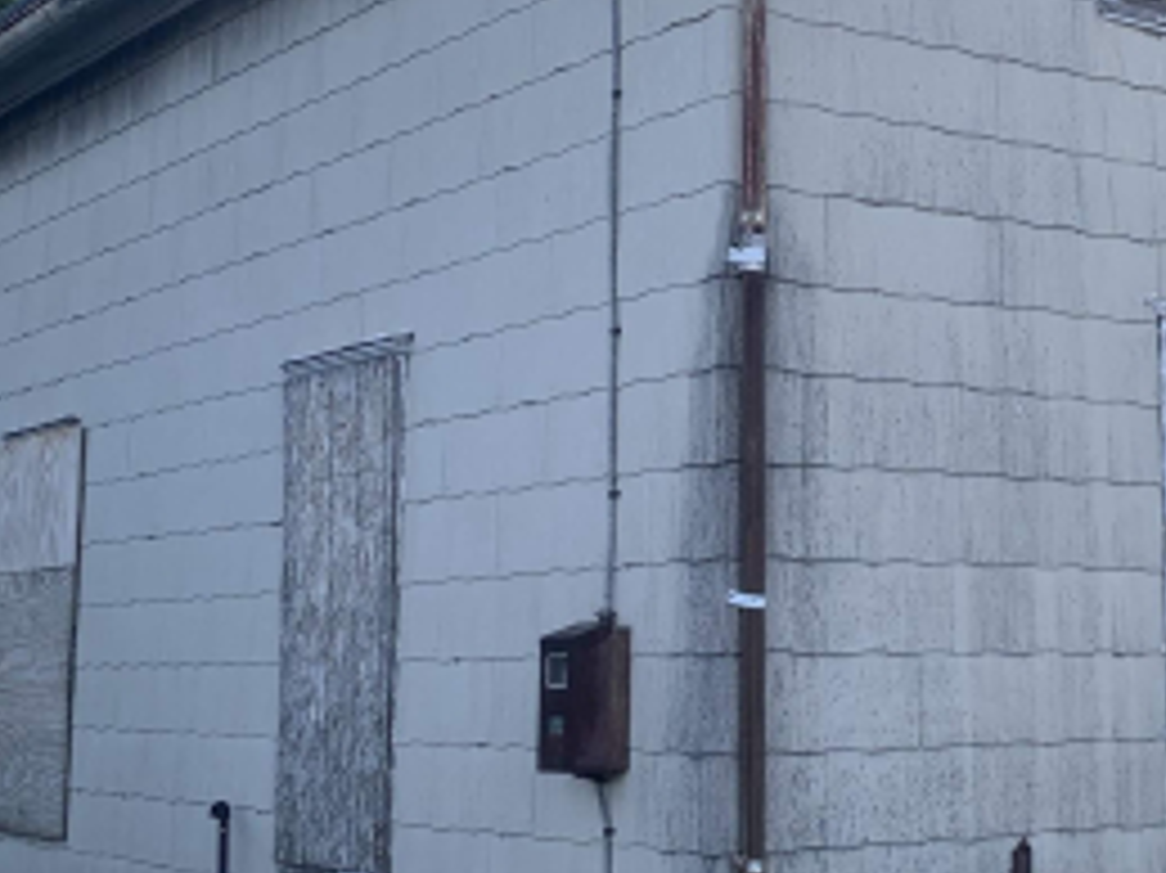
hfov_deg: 28.6
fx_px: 2256
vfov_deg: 21.8
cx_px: 871
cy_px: 256
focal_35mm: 67
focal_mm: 4.25
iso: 25
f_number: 1.8
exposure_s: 1/344
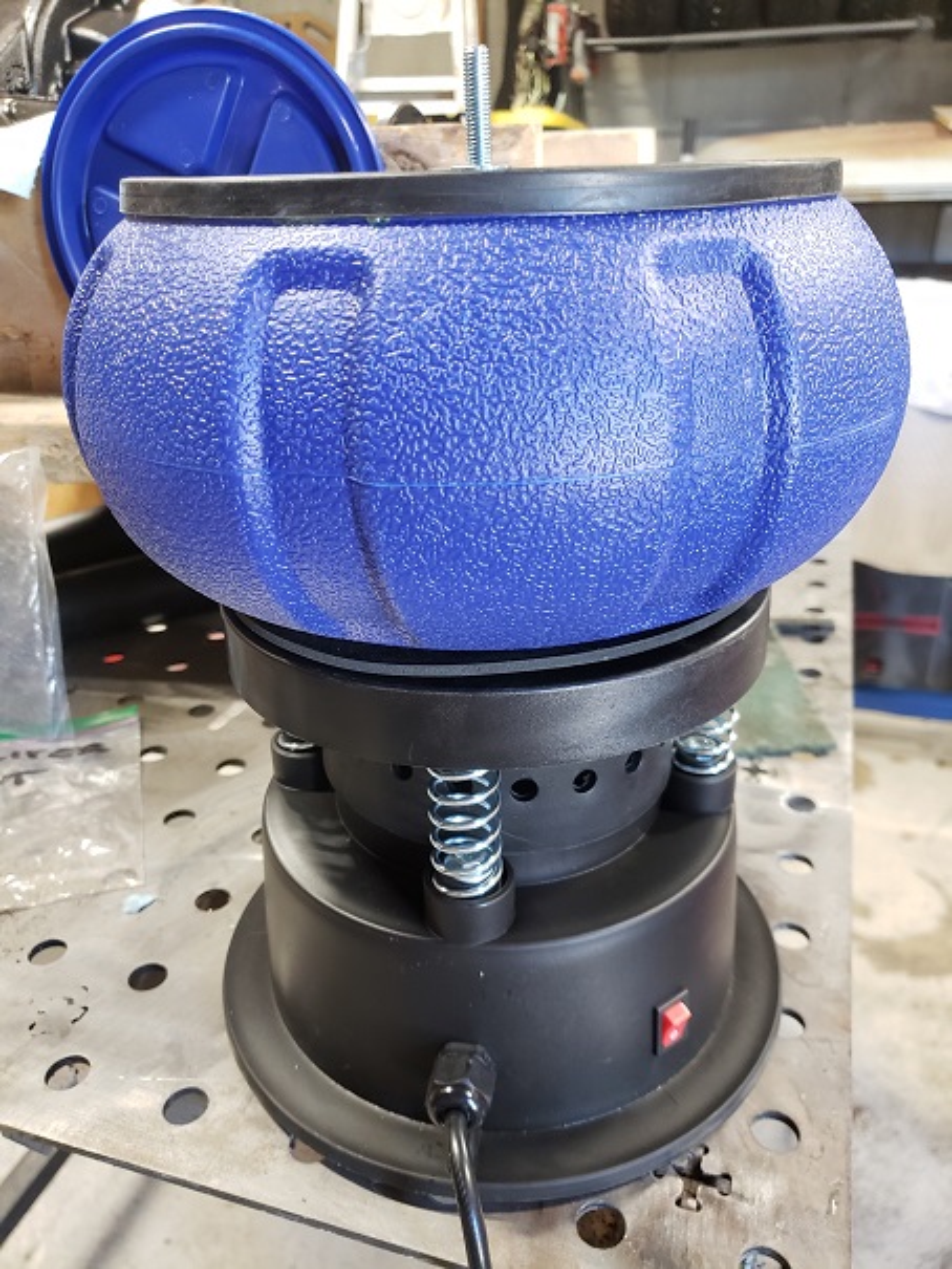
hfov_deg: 53.1
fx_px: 953
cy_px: 634
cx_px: 476
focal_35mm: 26
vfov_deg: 67.3
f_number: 1.5
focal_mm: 4.3
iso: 250
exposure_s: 1/30
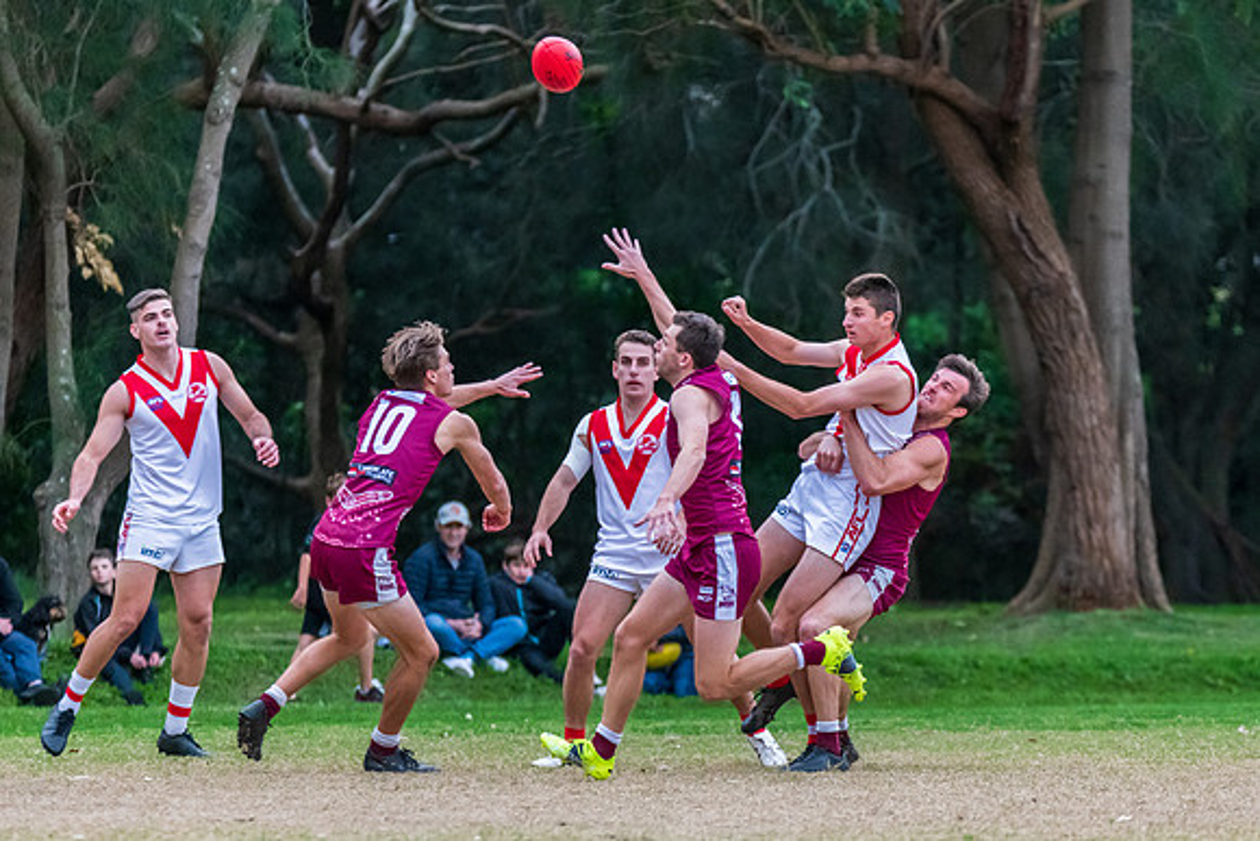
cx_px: 790
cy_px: 517
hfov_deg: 5.3
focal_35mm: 391
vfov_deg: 3.5
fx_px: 13677
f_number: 5.6
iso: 3200
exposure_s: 1/1250
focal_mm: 300
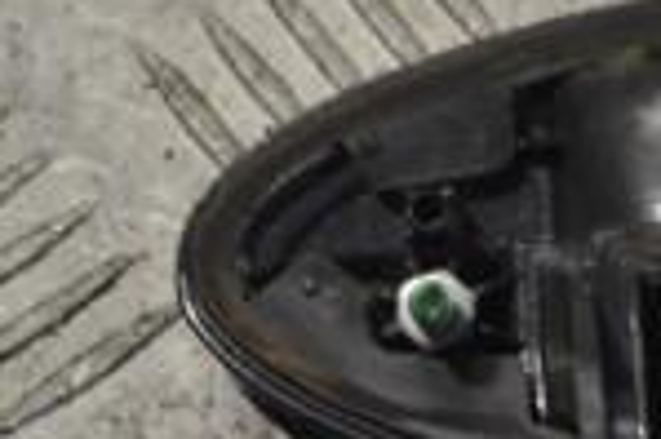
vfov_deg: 4.7
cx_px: 1176
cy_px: 337
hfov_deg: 6.9
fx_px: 5319
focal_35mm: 290
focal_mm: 48
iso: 400
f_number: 5.3
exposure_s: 1/125
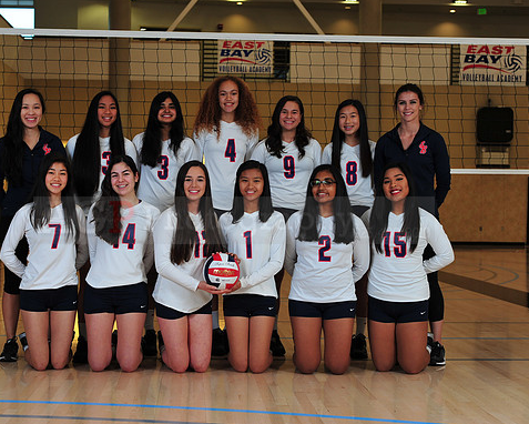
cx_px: 220
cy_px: 211
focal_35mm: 57
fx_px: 893
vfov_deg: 26.7
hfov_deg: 32.9
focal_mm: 50
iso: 400
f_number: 5.6
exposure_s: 1/125
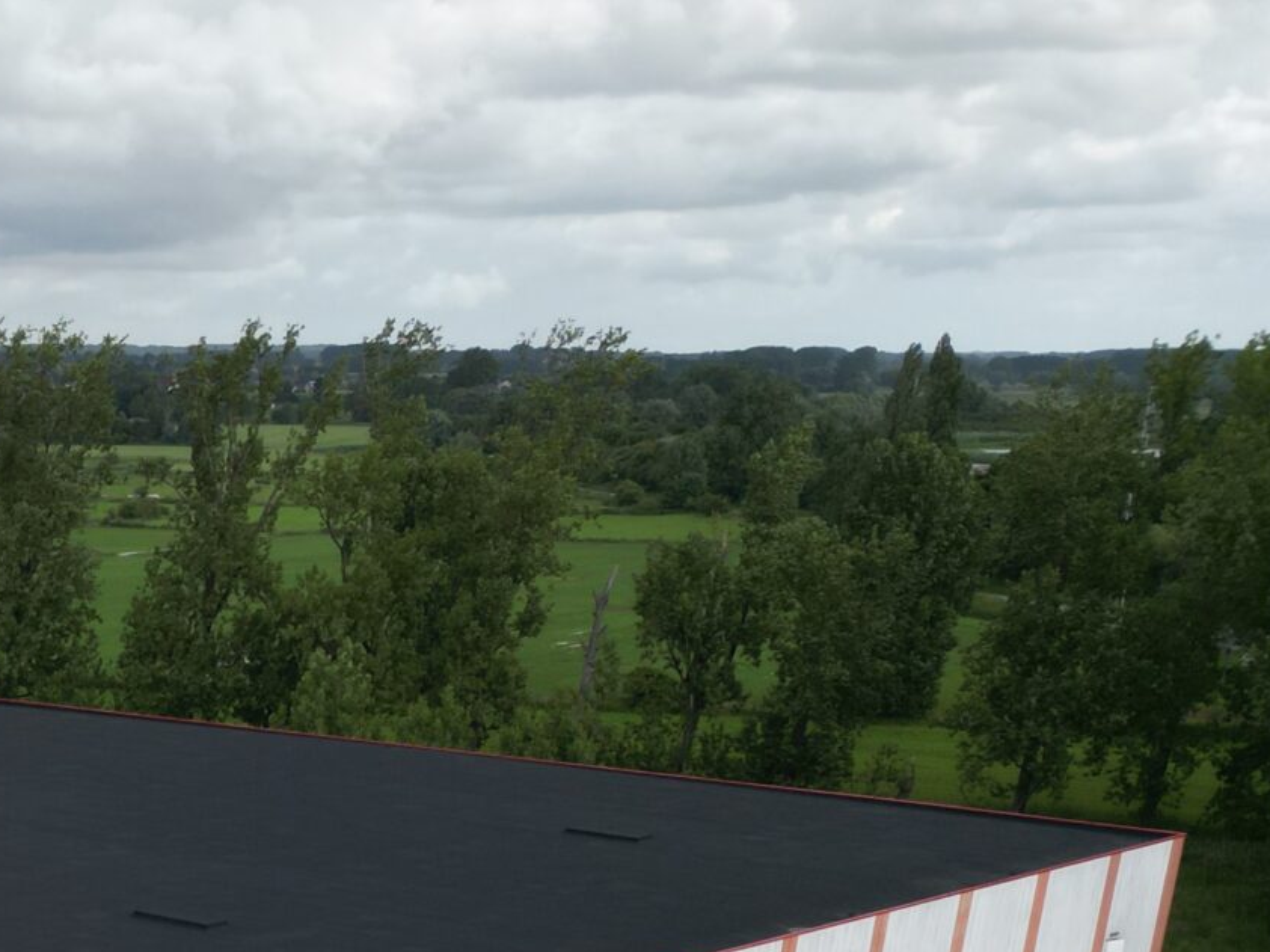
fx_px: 2677
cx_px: -623
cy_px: 1254
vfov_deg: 18.7
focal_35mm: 73
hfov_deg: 22.2
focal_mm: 6.72
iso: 130
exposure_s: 1/2000
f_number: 1.7
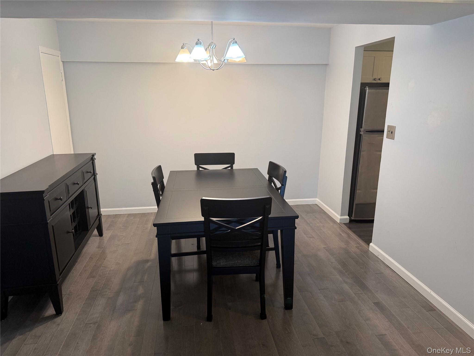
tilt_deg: -14.1
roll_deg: -0.3
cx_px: 237
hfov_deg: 71.6
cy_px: 178
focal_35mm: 24
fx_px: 329
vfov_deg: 56.8
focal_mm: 6.76
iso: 160
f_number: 1.78
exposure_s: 1/60
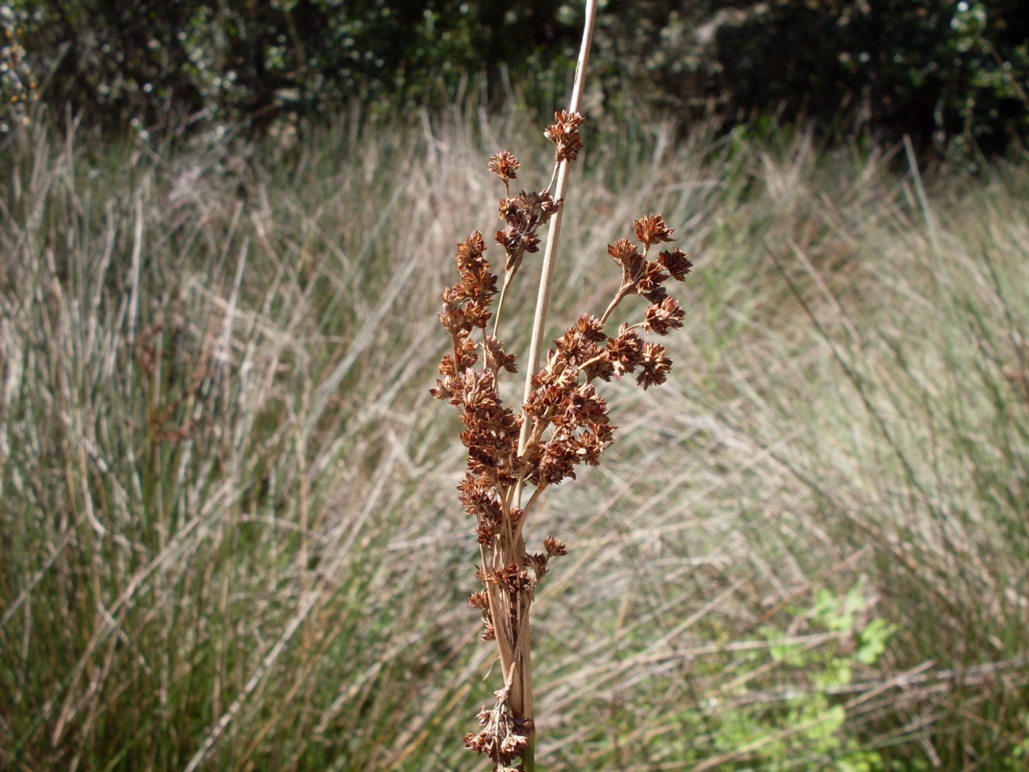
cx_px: 514
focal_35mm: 38
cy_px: 386
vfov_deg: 37.7
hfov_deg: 49.0
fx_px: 1130
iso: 80
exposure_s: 1/90
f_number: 8.4
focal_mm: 6.3
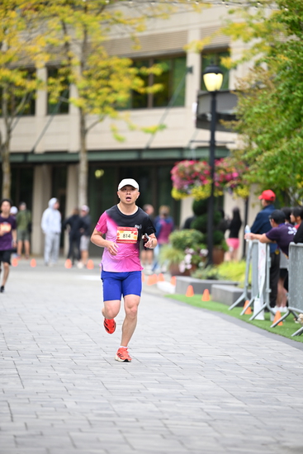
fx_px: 2523
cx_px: 152
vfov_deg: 10.3
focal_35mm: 200
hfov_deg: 6.9
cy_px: 227
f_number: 2.8
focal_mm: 200
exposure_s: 1/2000
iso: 1000
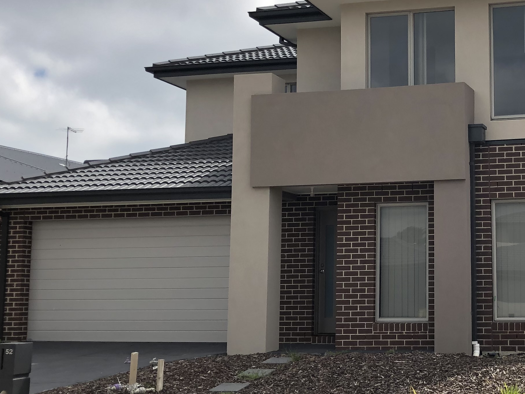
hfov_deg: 30.1
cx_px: 457
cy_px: 181
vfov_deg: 23.6
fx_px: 940
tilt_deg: +7.0
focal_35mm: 62
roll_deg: +0.7
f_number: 1.8
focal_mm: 3.99
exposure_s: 1/1919
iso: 20
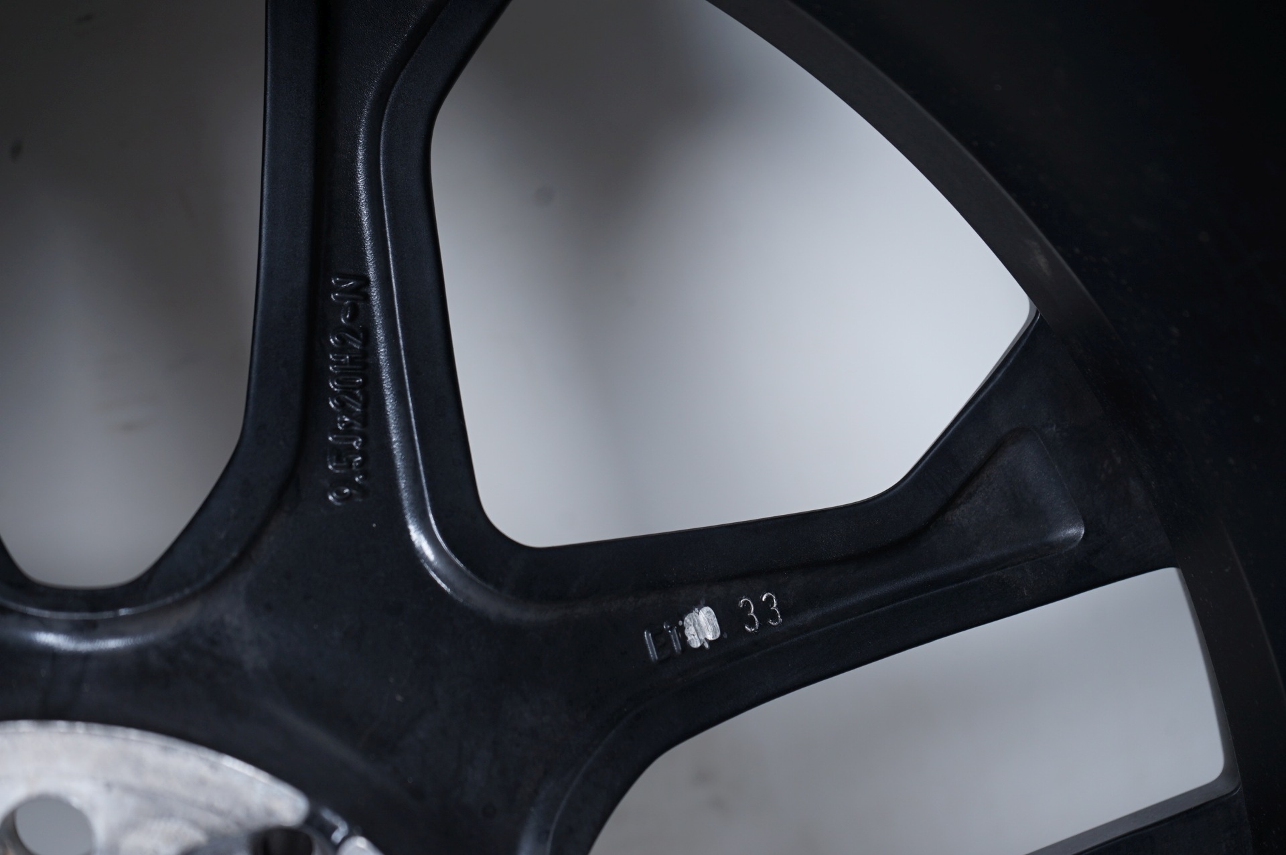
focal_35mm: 48
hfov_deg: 41.1
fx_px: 1713
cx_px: 643
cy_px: 428
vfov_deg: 28.0
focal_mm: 48
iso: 250
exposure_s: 1/125
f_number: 5.6
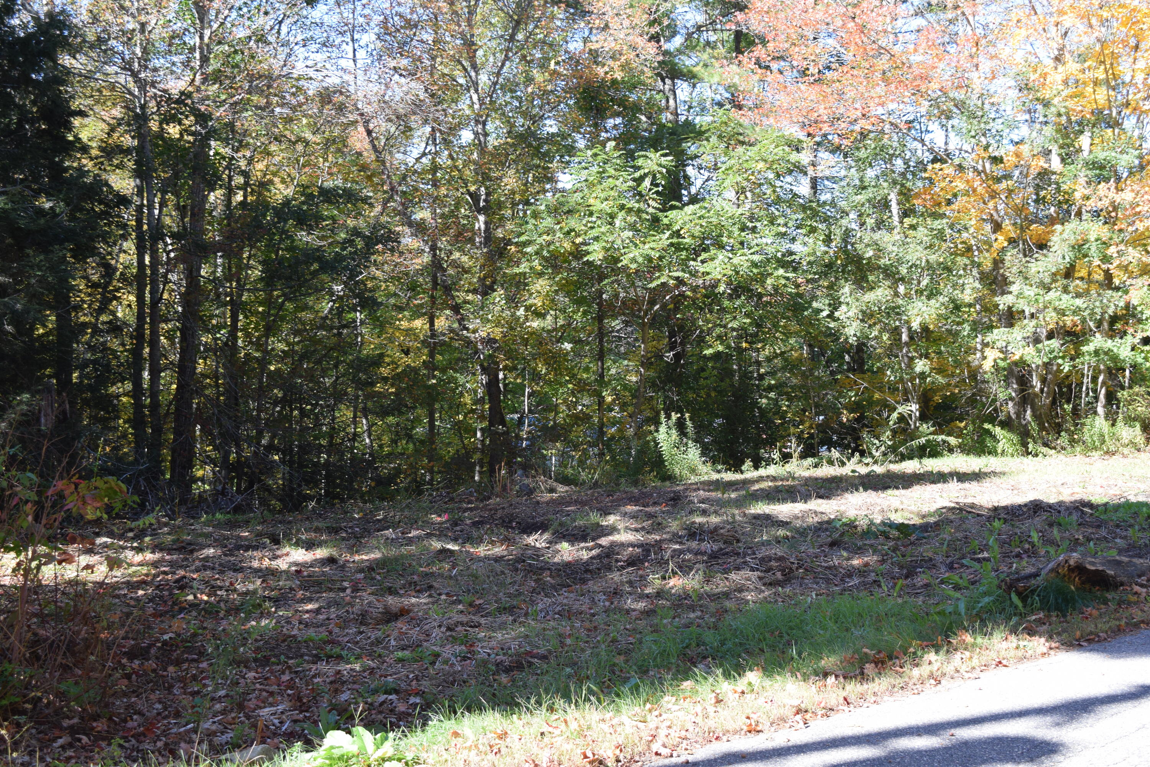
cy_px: 384
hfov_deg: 42.3
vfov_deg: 28.9
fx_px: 1485
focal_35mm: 46
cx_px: 575
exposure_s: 1/200
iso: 400
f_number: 7.1
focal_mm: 31
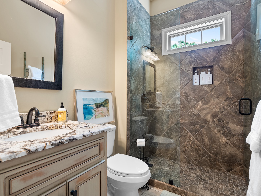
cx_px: 130
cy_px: 98
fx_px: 136
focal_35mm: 18
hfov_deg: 87.8
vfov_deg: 71.6
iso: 400
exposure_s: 1/5
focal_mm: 9
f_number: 5.6
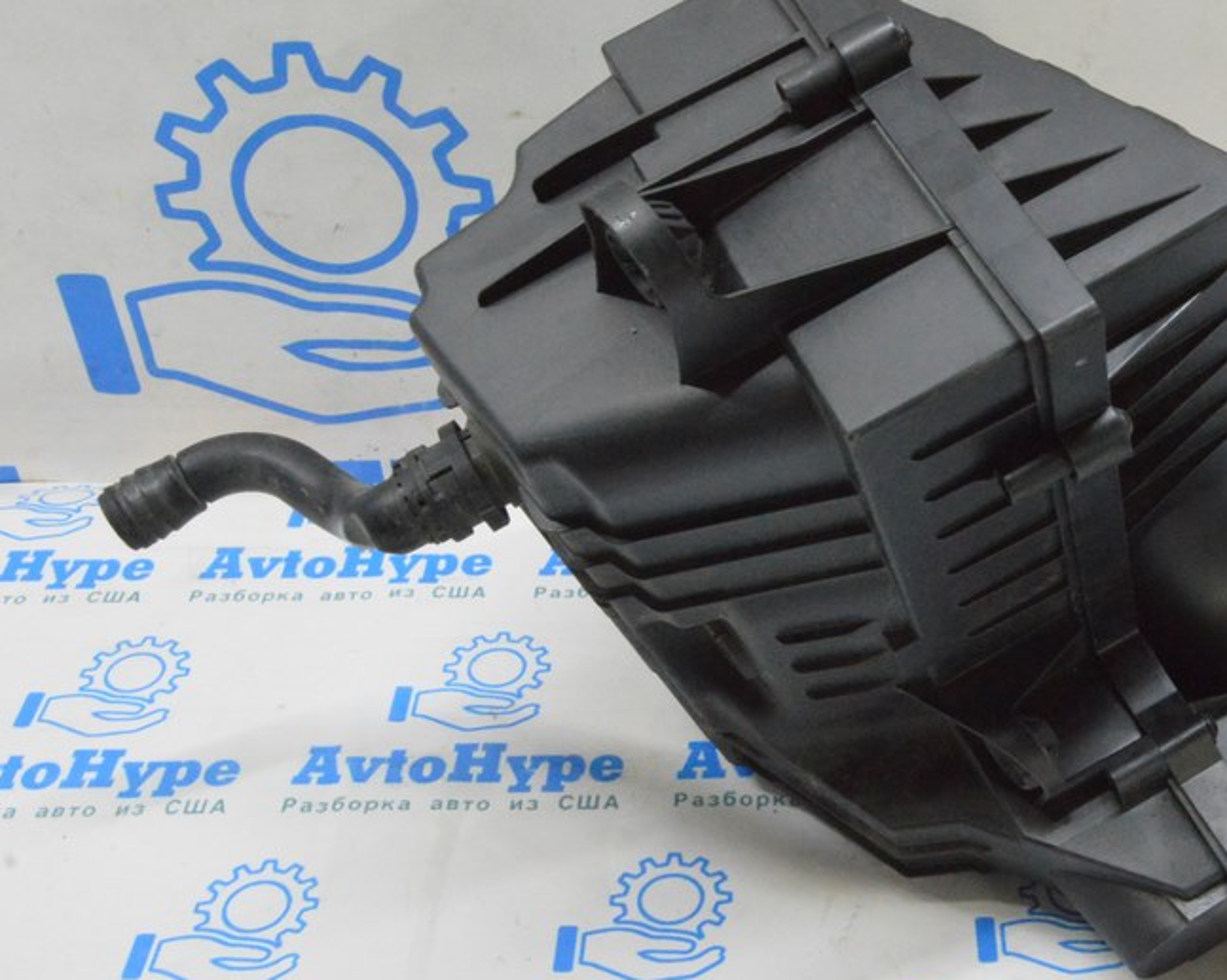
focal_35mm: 49
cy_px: 462
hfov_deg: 37.3
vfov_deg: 30.8
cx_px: 895
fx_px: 1779
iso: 6400
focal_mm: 22
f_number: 20
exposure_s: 1/15
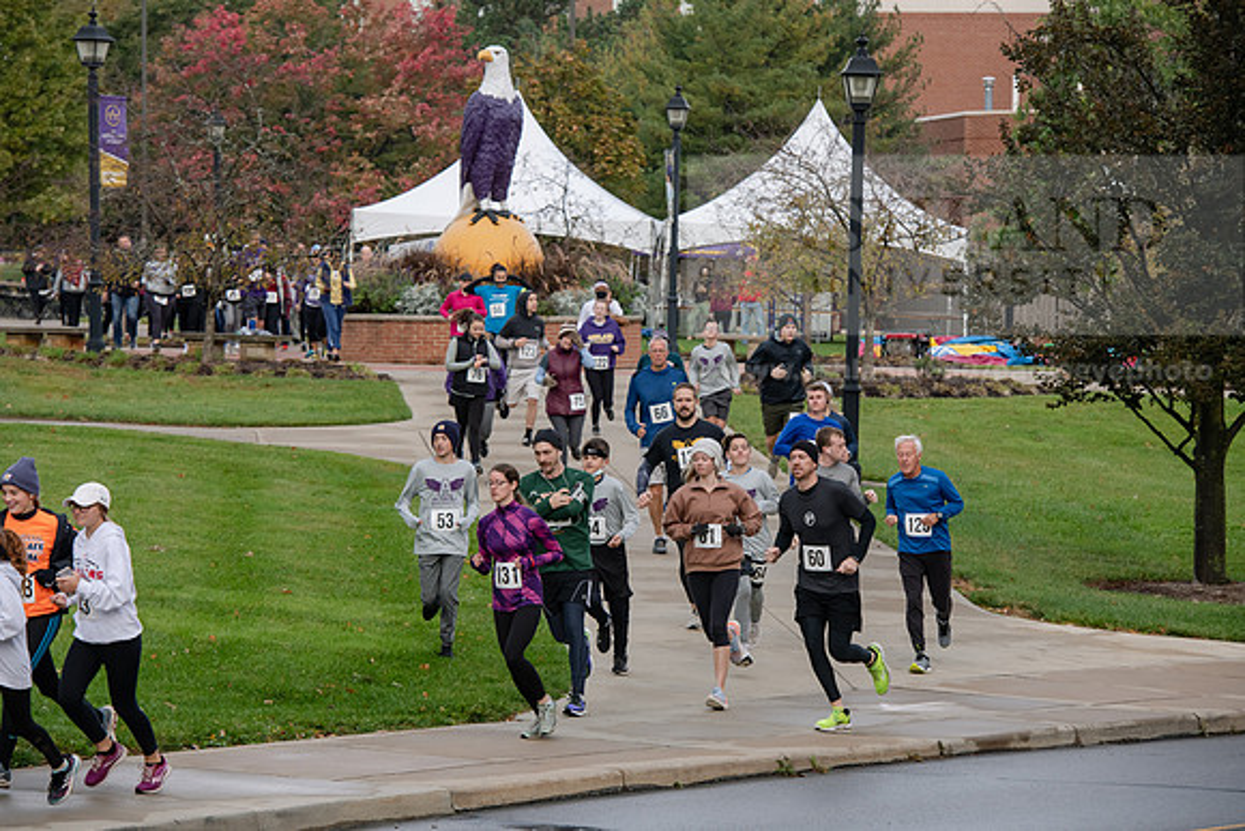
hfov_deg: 14.2
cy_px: 416
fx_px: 5016
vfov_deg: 9.5
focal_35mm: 145
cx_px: 622
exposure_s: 1/500
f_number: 6.3
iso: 640
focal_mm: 145
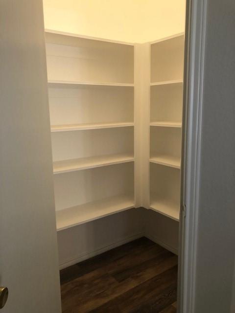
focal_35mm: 28
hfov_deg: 49.7
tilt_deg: -10.2
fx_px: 253
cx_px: 118
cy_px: 156
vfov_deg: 63.4
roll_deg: +1.4
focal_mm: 4
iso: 40
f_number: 1.8
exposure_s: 1/15
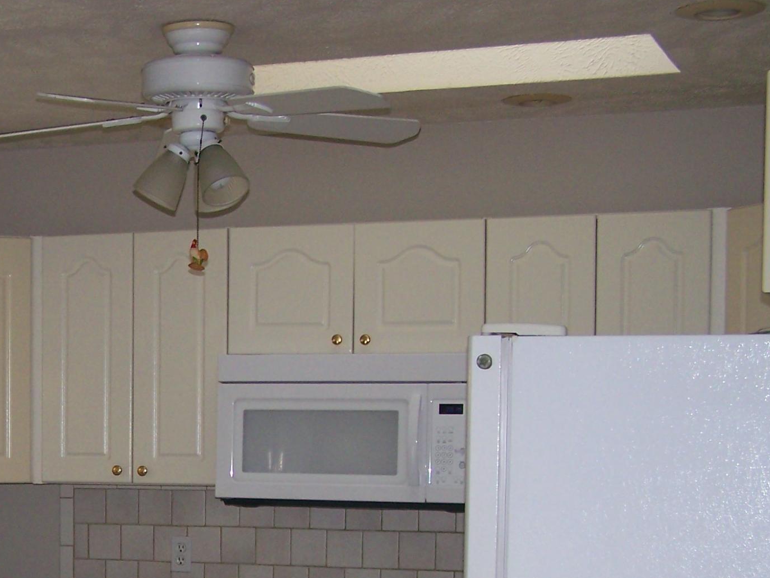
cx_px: 64
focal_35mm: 83
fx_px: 1846
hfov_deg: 22.9
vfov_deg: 17.3
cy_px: 607
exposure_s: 1/60
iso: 80
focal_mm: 6.3
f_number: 2.8
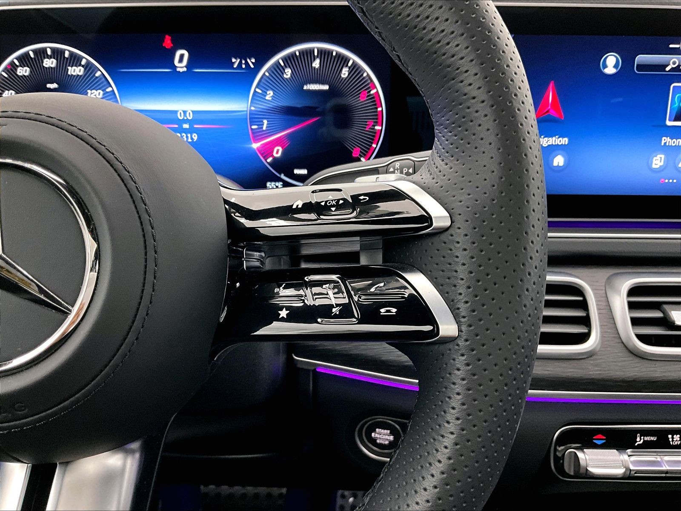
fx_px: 571
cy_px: 256
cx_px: 340
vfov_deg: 48.2
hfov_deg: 61.7
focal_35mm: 29
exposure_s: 1/30
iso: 400
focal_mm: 3
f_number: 1.8
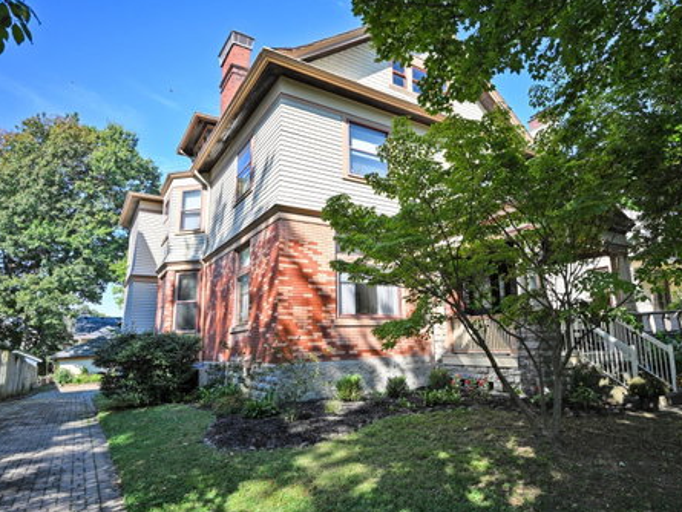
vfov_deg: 63.5
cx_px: 382
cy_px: 255
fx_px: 414
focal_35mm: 21
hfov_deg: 78.7
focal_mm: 19
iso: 140
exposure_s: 1/250
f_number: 5.6
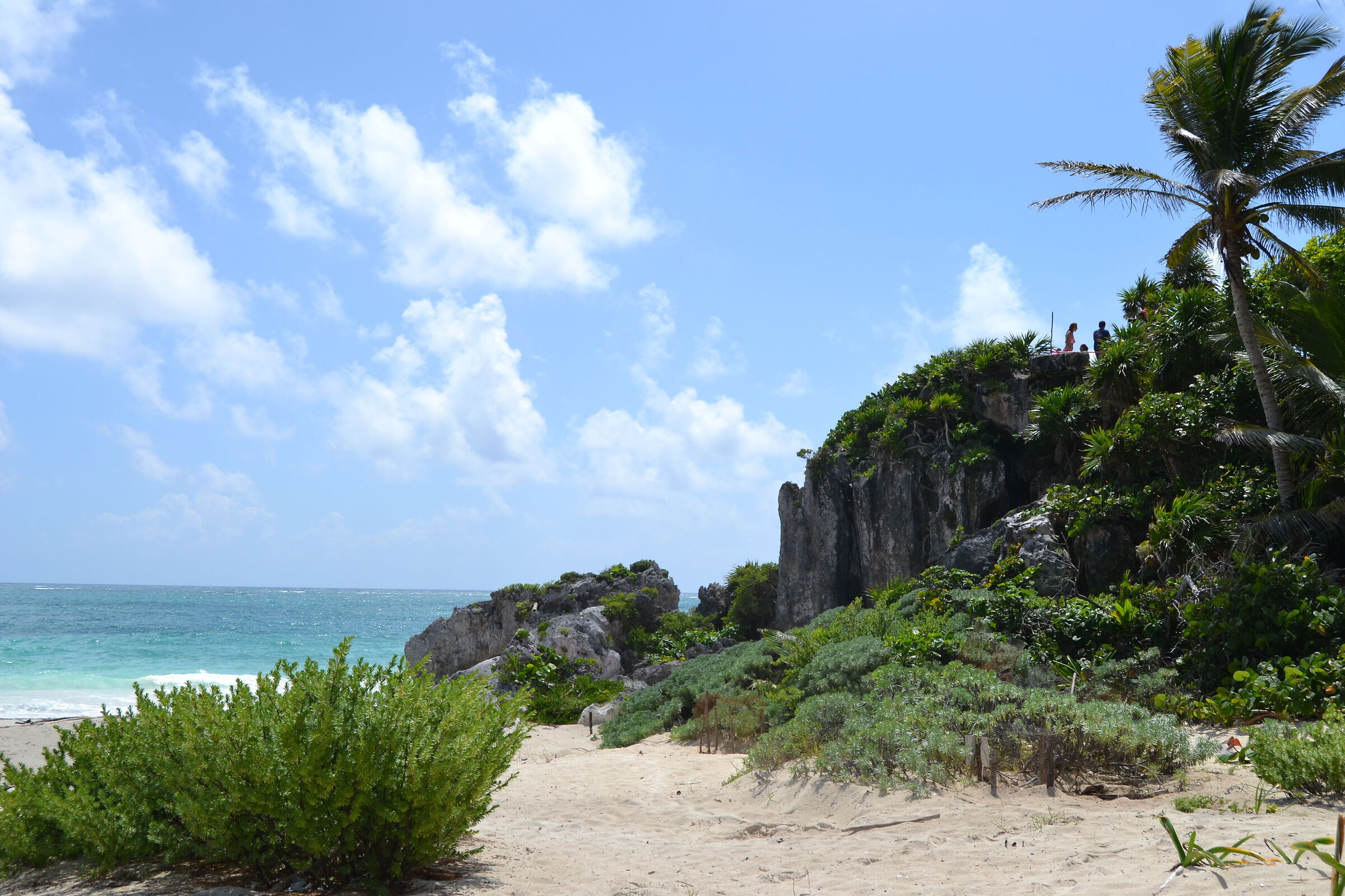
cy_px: 448
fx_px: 1345
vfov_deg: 36.9
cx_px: 672
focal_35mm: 36
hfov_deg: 53.1
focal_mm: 24
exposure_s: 1/320
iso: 100
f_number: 9
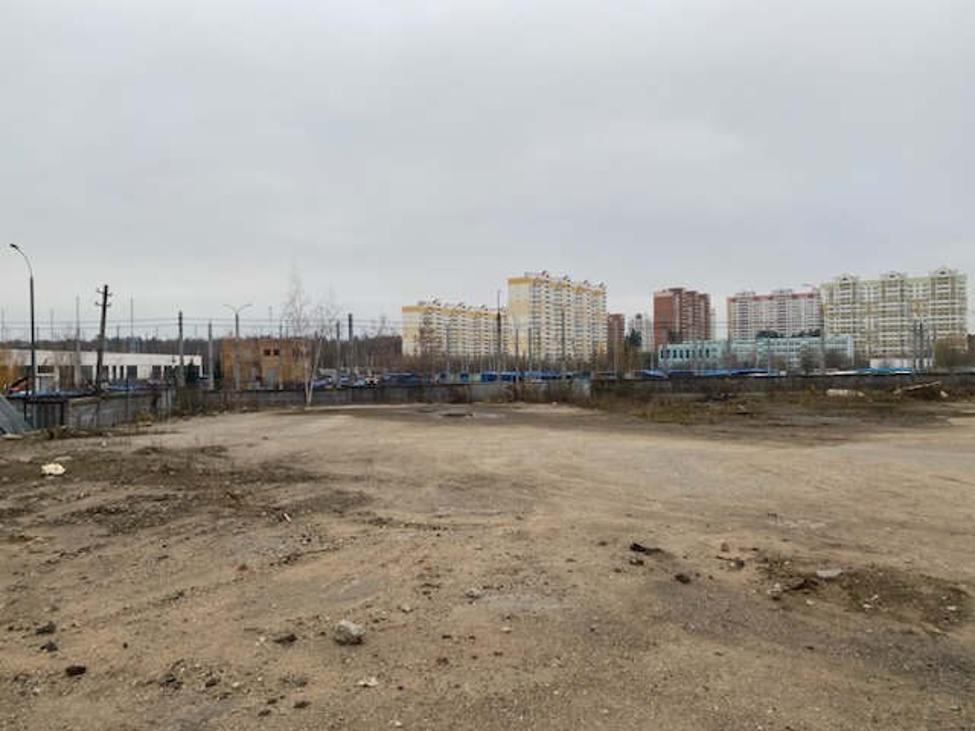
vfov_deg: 53.1
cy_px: 366
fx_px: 732
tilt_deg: +0.2
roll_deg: -0.4
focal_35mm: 26
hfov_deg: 67.3
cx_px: 488
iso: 32
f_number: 1.8
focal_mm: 4.25
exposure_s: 1/481
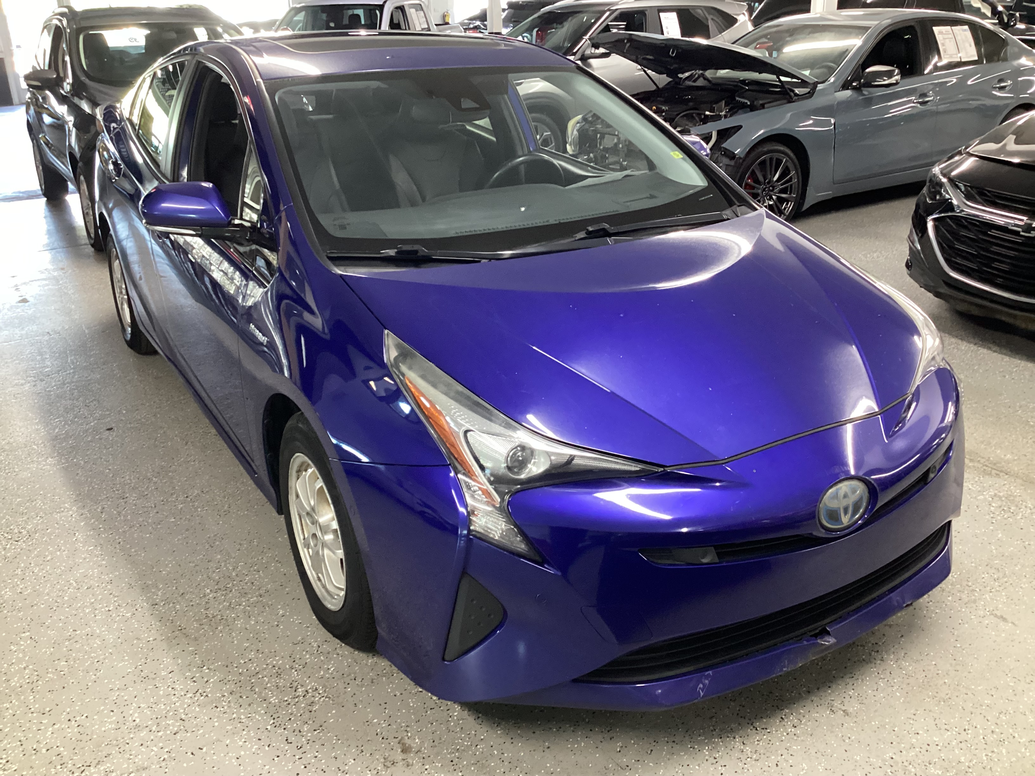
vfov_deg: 45.4
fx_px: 927
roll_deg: +1.4
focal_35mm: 31
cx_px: 518
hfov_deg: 58.4
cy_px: 388
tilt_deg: -23.9
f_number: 2.4
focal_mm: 3.3
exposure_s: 1/40
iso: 400
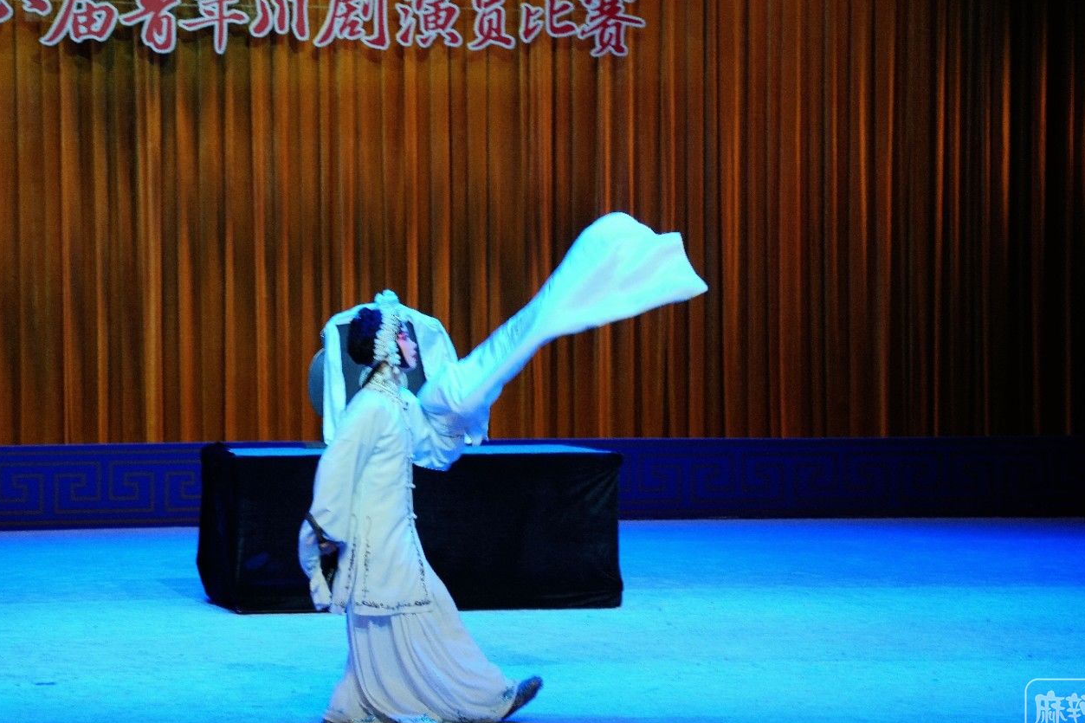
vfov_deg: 13.0
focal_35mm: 105
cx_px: 517
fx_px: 3164
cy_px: 373
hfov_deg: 19.5
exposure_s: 1/100
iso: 400
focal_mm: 94
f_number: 5
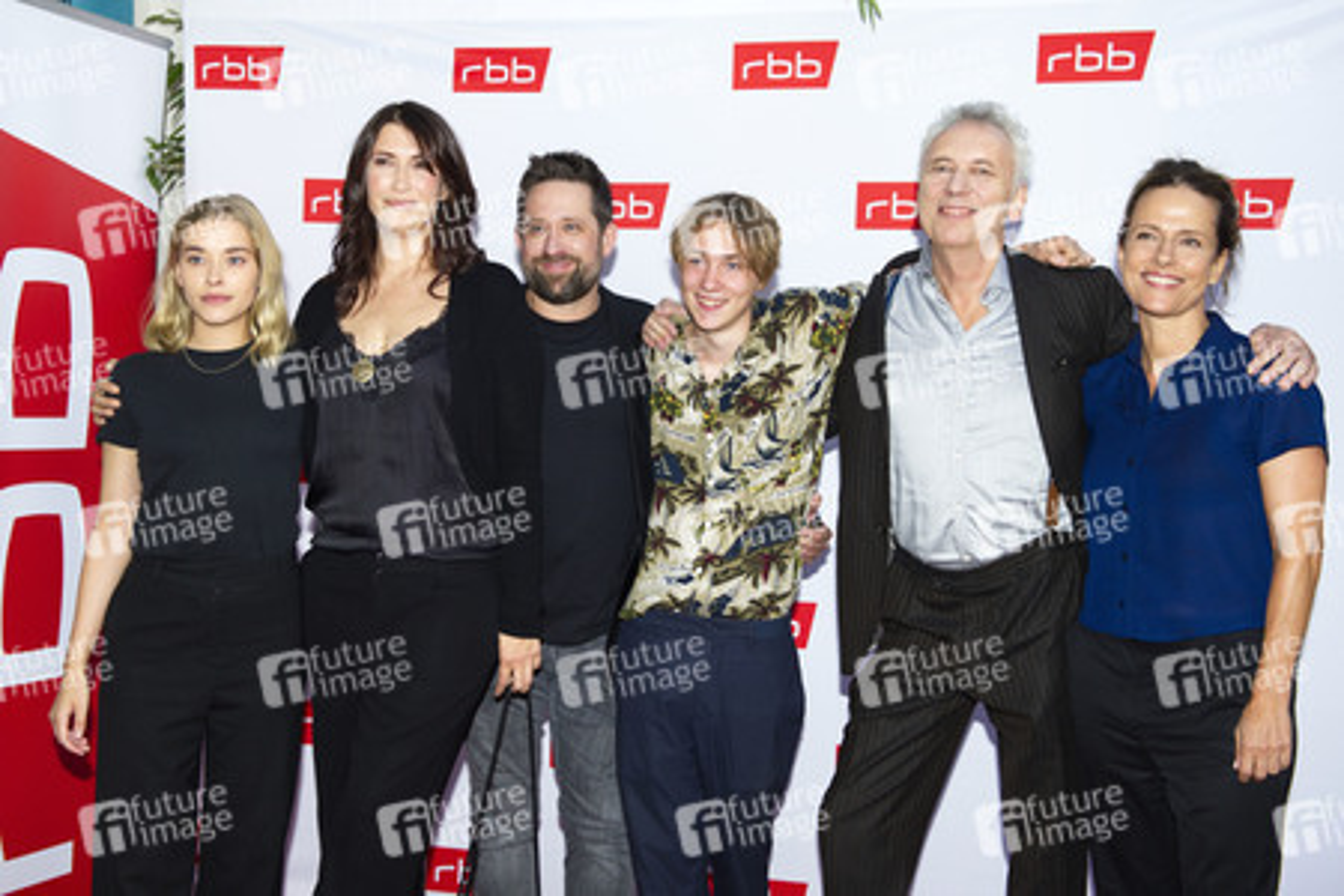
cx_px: 672
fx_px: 1643
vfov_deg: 30.5
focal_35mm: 44
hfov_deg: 44.5
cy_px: 448
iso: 800
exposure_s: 1/160
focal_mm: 44
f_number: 5
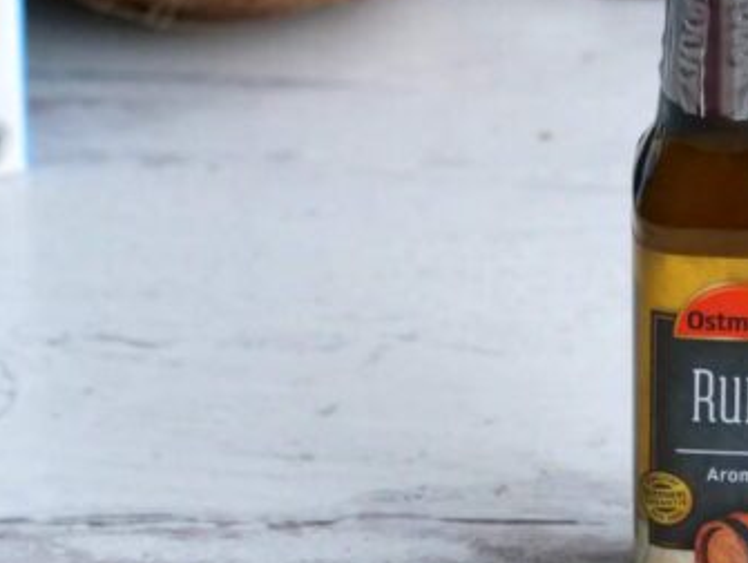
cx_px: 708
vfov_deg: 6.5
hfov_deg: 8.6
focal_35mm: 229
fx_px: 4954
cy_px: 127
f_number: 8
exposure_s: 1/60
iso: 3200
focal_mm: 60
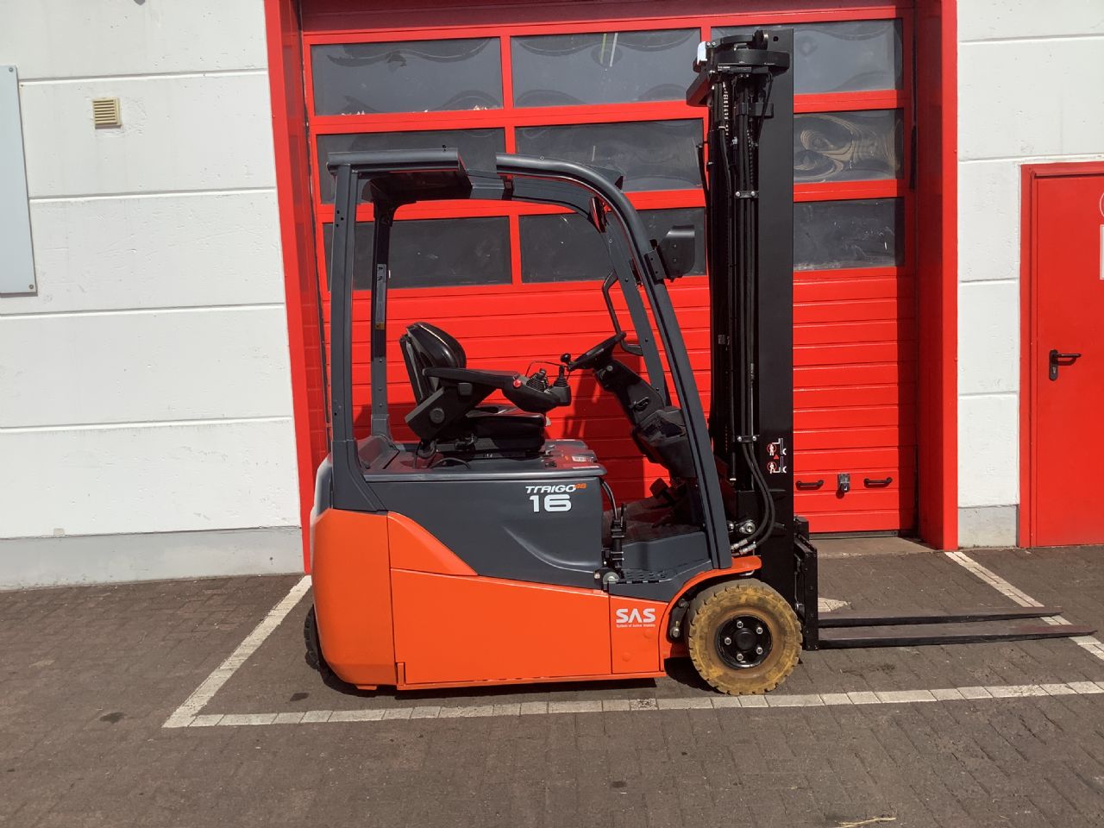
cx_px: 552
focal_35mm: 31
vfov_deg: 45.4
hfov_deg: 58.4
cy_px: 414
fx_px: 989
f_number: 2.4
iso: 25
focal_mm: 3.3
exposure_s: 1/2092
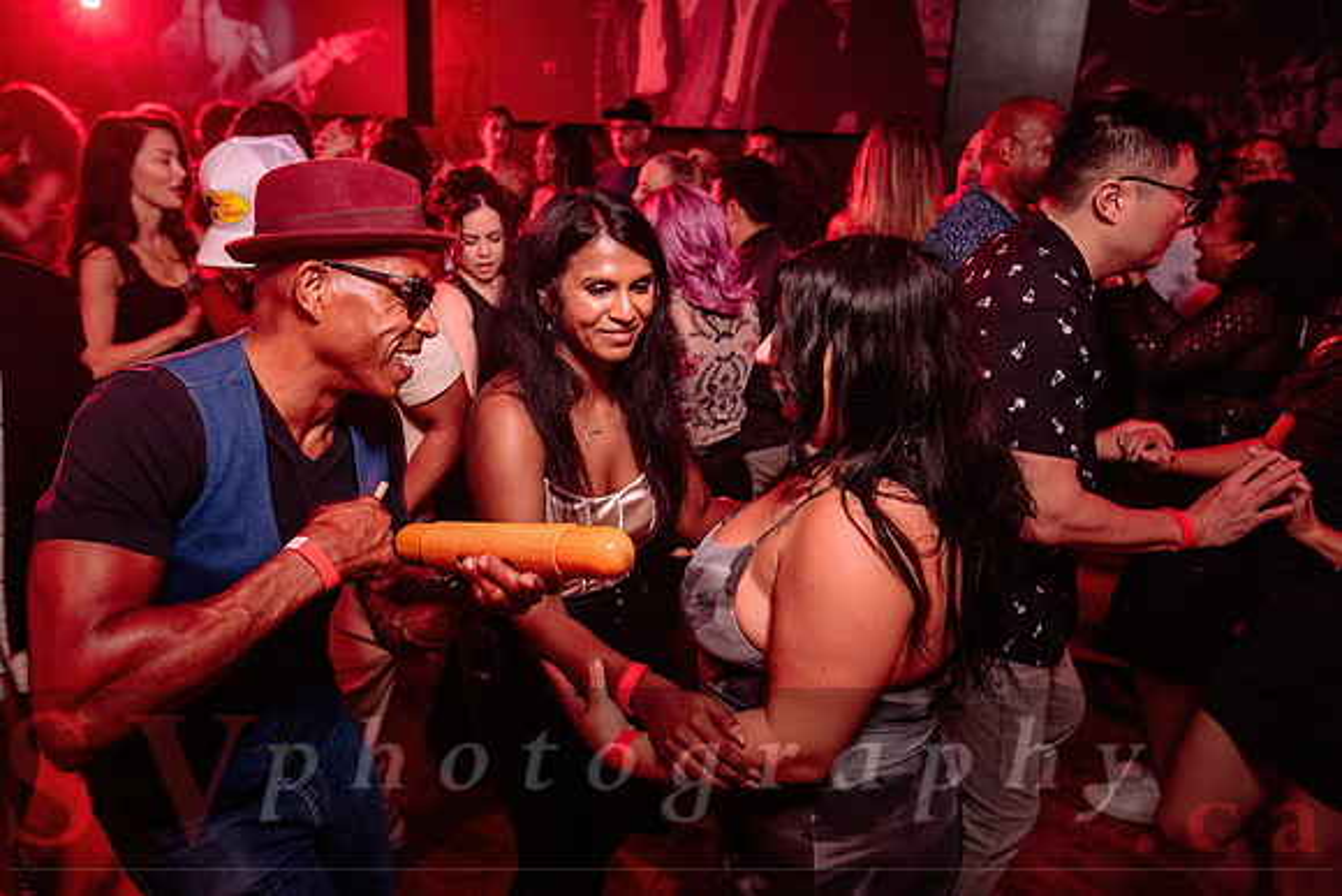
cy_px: 393
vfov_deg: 47.9
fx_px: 1004
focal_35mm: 27
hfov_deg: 67.2
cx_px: 589
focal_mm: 24
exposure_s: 1/40
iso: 800
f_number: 3.2
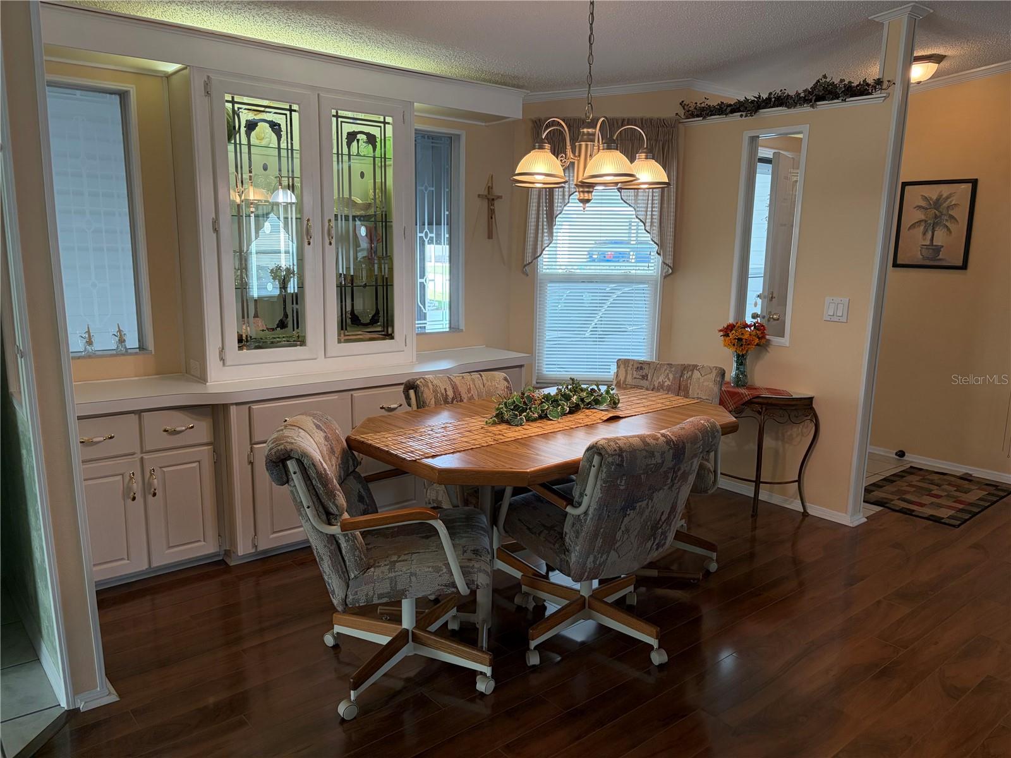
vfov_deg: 53.1
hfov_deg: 67.3
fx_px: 759
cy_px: 379
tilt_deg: -9.5
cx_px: 506
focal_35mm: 26
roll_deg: +0.0
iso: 200
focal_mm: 5.96
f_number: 1.6
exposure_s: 1/120
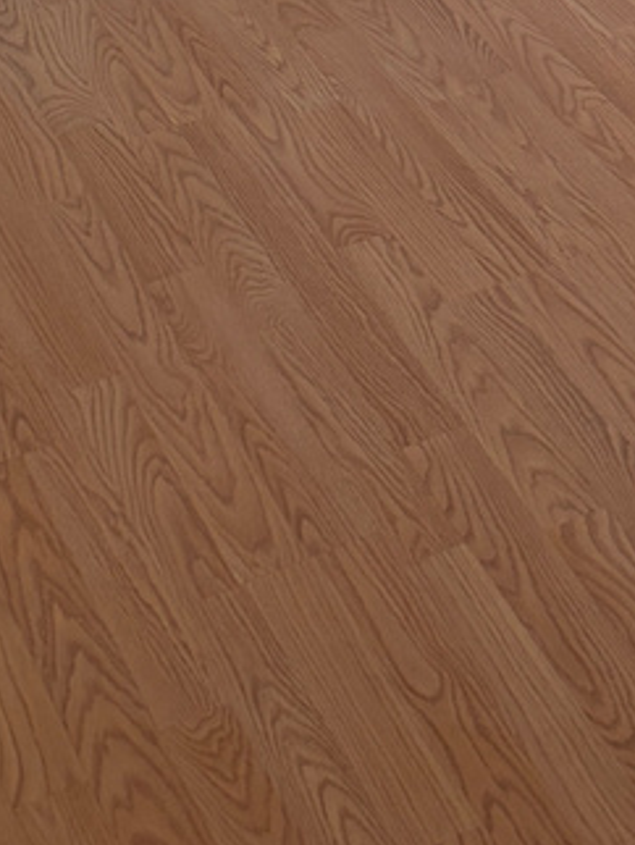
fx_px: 3029
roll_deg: +2.7
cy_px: -1144
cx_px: 869
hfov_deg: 11.6
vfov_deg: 12.6
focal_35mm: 124
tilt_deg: -4.2
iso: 80
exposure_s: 1/165
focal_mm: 5.96
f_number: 1.6
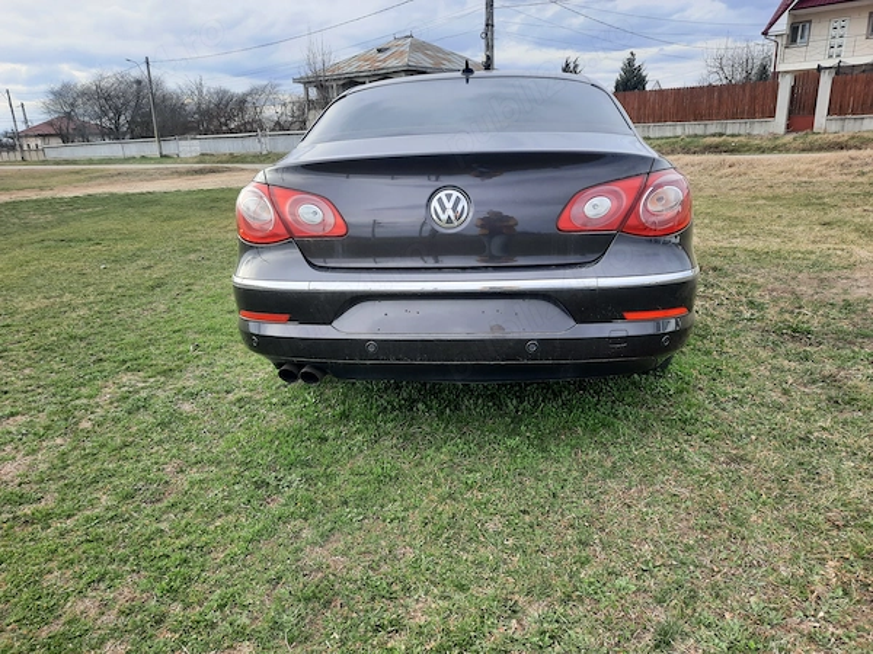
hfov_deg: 69.4
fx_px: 630
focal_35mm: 25
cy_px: 327
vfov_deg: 54.9
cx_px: 436
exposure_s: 1/100
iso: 32
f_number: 2
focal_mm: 4.6
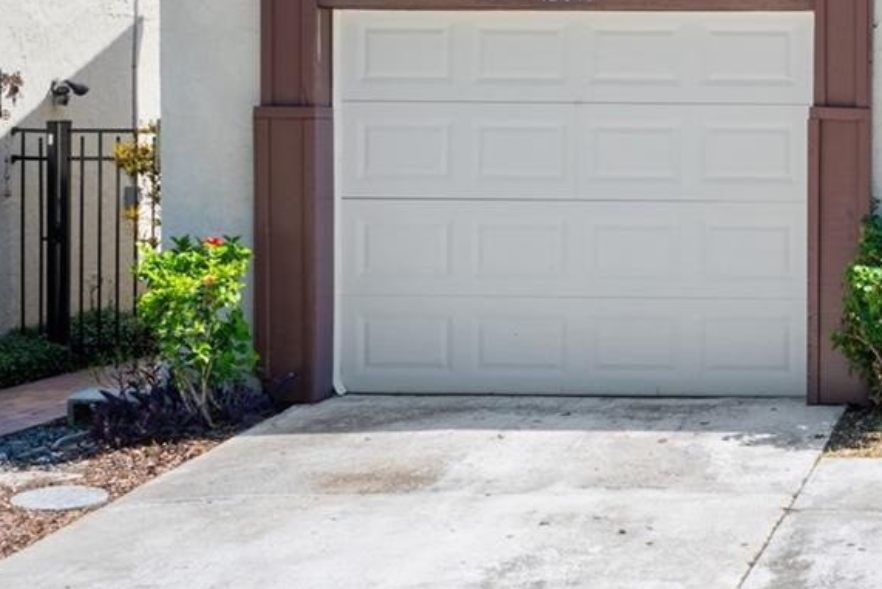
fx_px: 2401
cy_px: 133
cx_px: 1052
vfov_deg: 13.9
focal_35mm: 98
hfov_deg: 19.6
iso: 320
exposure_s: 1/800
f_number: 10
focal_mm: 35
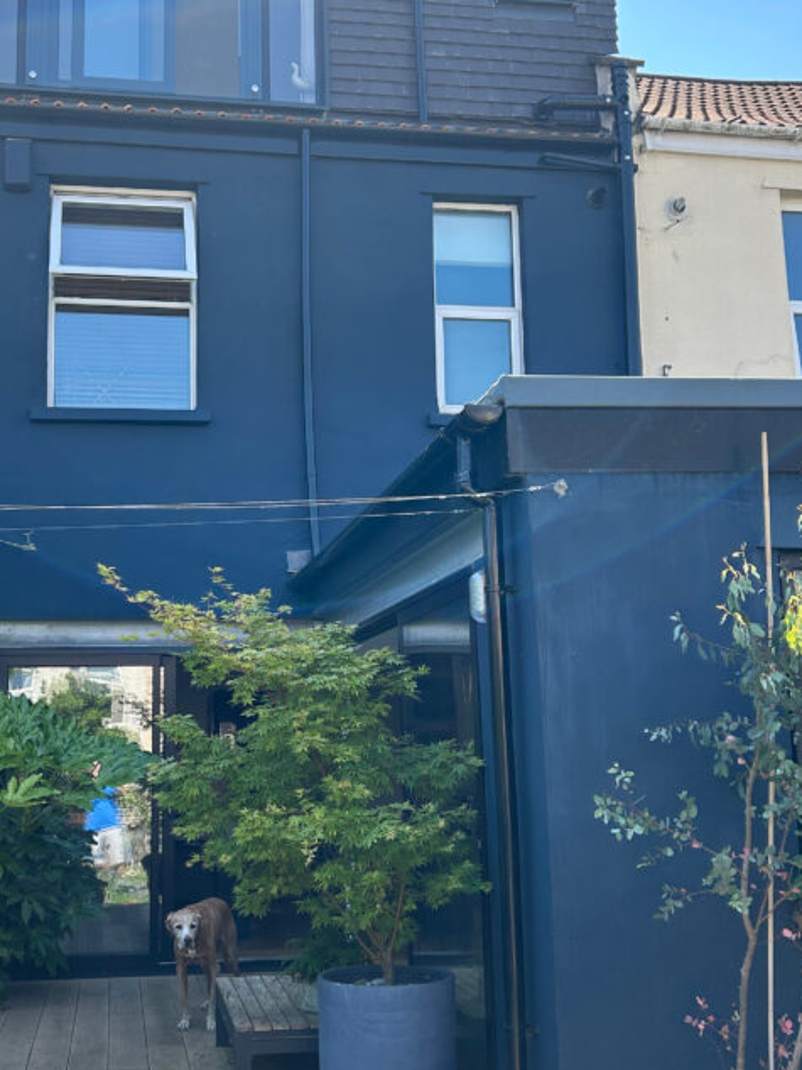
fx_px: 1298
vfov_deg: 44.8
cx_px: 311
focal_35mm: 42
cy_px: 513
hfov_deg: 34.2
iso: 50
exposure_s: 1/840
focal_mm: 5.7
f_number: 1.5
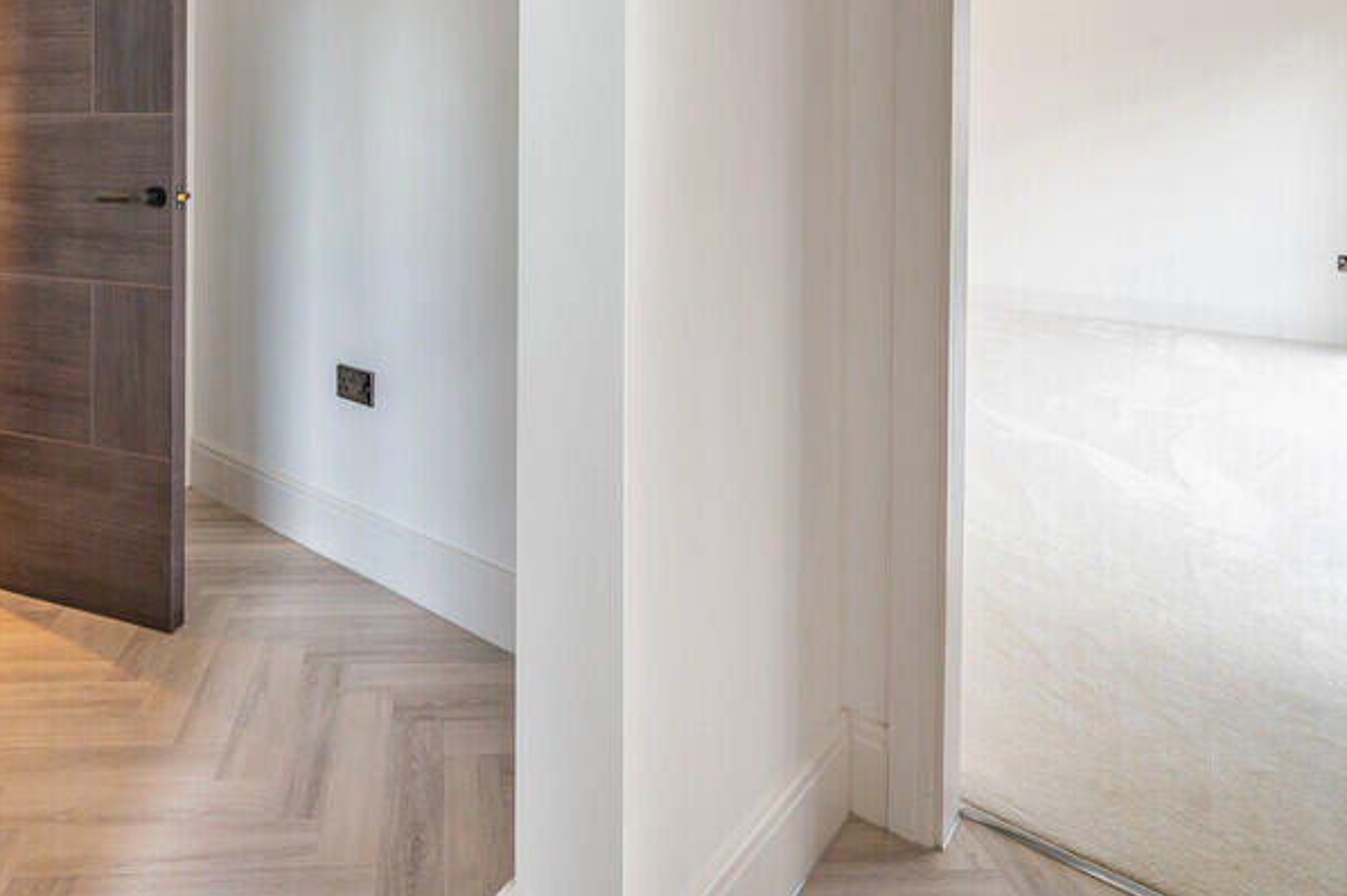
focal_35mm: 24
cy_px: 150
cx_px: 499
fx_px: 897
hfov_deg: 72.5
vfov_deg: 49.2
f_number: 11
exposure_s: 1/5
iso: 500
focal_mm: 14
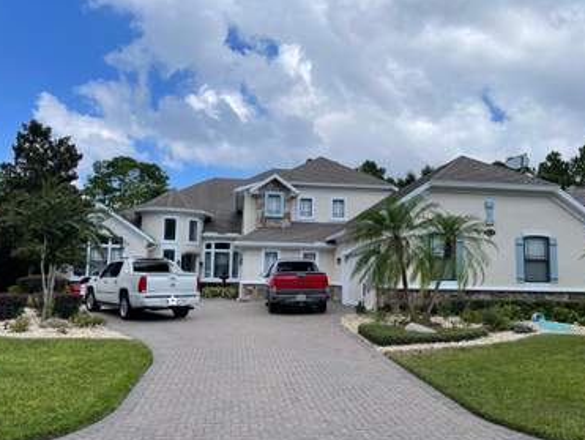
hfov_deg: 63.4
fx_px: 474
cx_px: 293
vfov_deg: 49.8
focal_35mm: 28
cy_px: 232
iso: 32
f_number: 1.6
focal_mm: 5.1
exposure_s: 1/3922
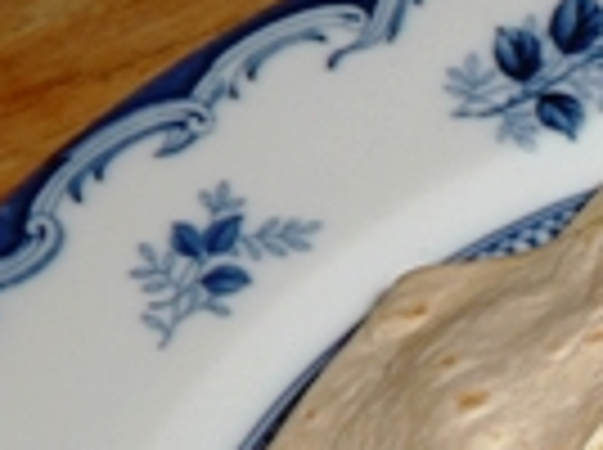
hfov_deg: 12.2
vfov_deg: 9.3
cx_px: 945
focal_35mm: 153
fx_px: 2660
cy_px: 778
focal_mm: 5.3
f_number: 3.5
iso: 100
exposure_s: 1/30
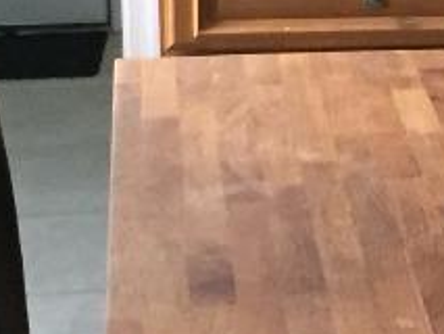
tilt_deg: -12.2
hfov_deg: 9.9
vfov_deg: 7.5
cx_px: 573
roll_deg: +0.3
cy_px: -81
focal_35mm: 196
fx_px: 2515
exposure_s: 1/15
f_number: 2.2
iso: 250
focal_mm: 4.15
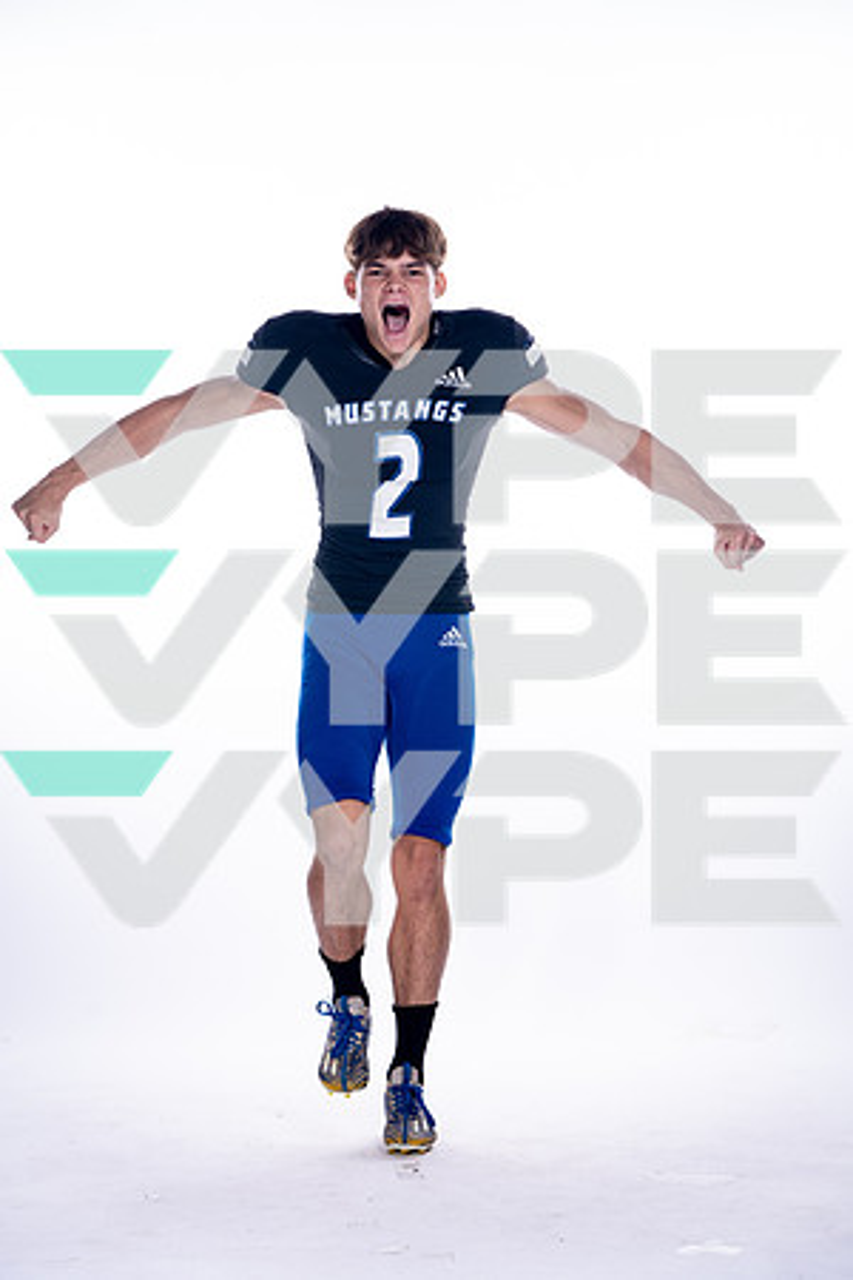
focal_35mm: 103
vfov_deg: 19.8
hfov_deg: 13.3
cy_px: 640
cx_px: 426
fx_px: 3661
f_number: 5.6
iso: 640
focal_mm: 103
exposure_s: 1/250
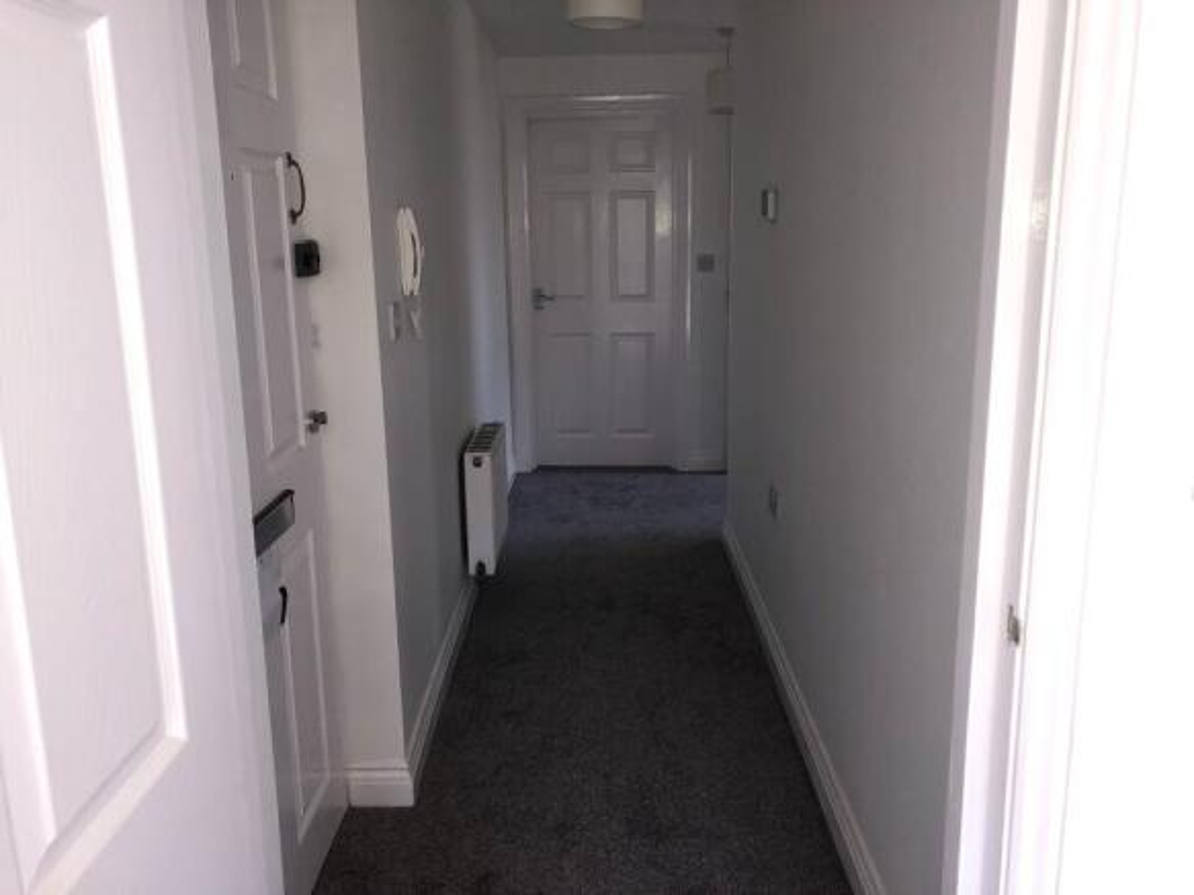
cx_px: 597
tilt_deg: -12.7
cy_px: 448
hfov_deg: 63.5
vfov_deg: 49.7
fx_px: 966
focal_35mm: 28
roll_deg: +1.1
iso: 64
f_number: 1.8
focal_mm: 3.99
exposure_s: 1/120
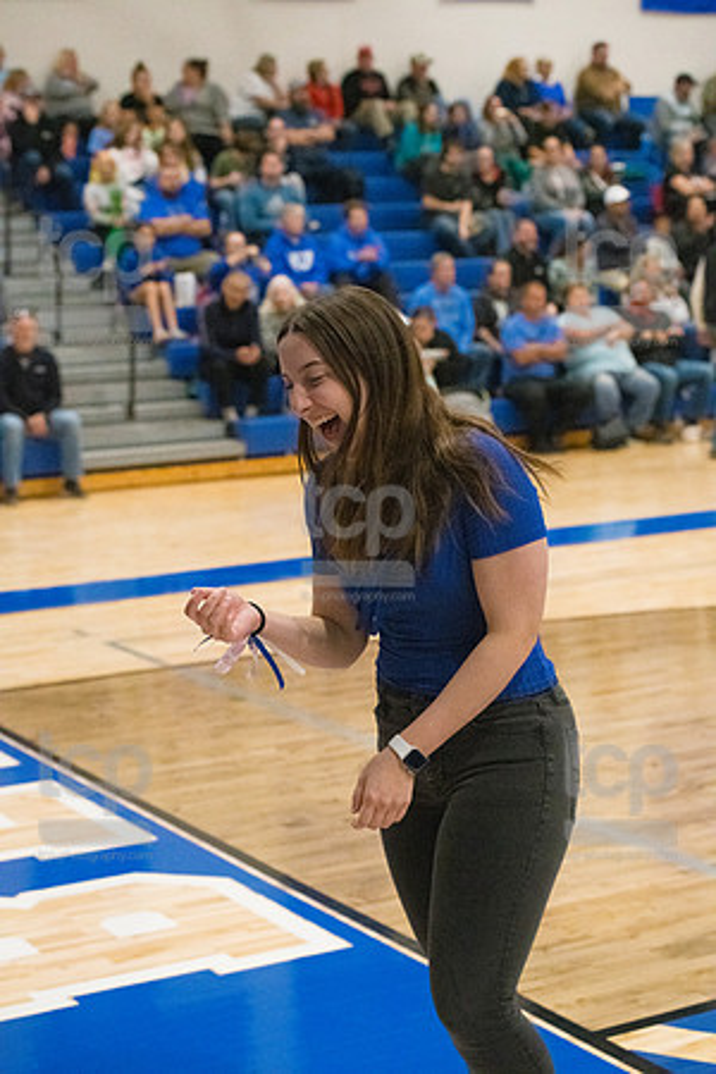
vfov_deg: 28.8
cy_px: 537
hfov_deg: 19.5
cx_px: 358
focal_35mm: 70
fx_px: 2088
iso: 10000
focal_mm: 70
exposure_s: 1/1600
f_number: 4.5
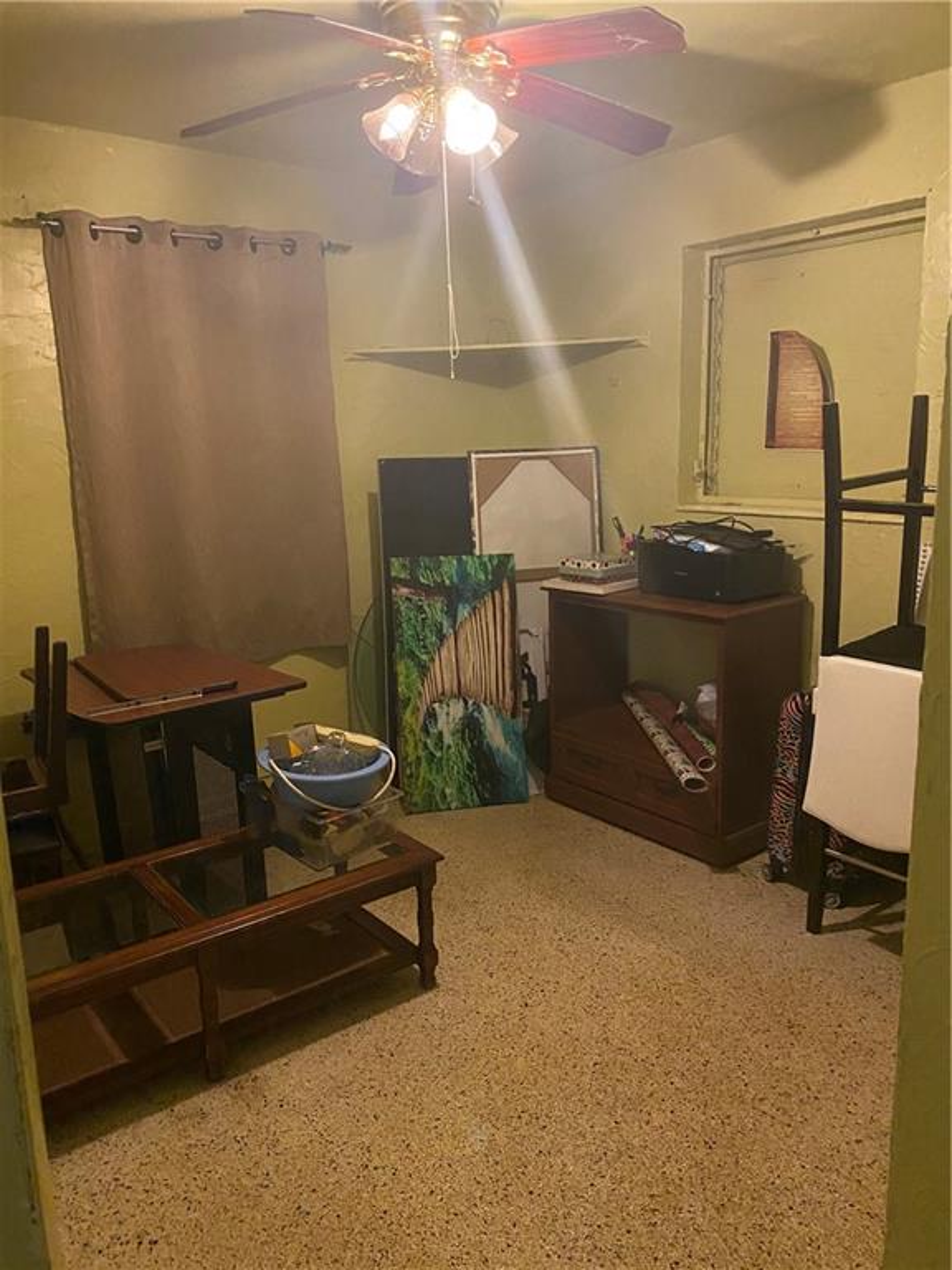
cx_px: 476
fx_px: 953
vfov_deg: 67.3
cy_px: 635
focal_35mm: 26
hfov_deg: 53.1
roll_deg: +2.8
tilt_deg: -11.5
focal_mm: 4.25
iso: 800
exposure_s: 1/30
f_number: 1.8
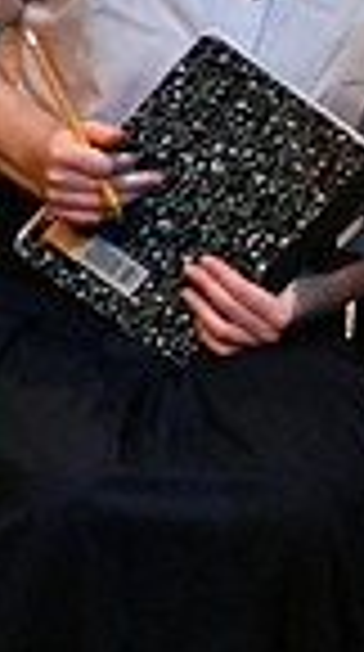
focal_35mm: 2098
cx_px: 1299
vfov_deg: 1.0
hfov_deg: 0.6
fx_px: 36189
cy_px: 27
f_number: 6.3
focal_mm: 500
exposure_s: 1/200
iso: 10000
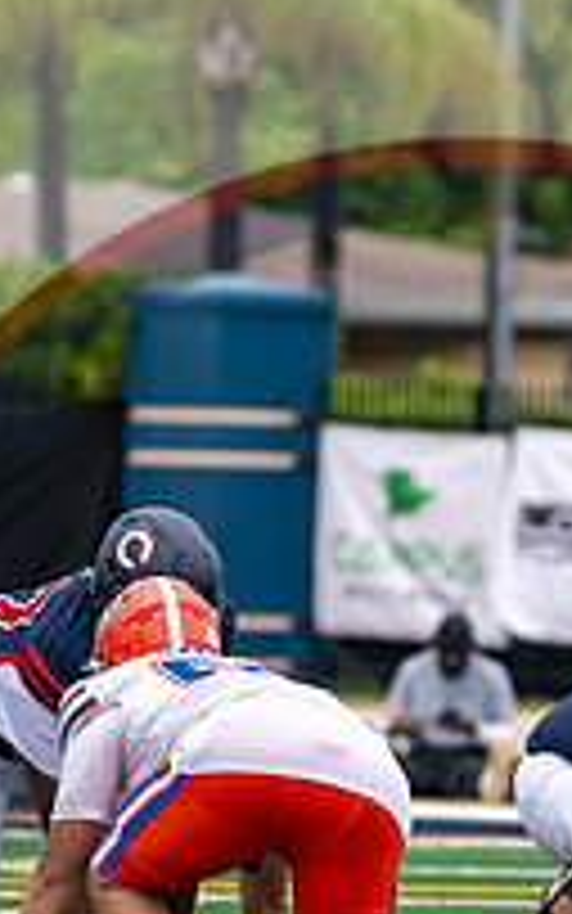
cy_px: 802
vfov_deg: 2.4
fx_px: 21535
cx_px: 629
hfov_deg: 1.5
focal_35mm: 864
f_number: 2.8
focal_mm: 170
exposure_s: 1/1000
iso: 125
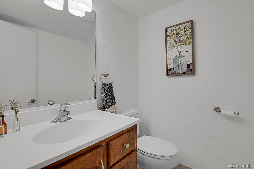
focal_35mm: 17
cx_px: 127
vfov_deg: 70.4
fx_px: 120
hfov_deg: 93.3
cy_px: 84
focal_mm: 17
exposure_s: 1/20
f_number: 8
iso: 4500
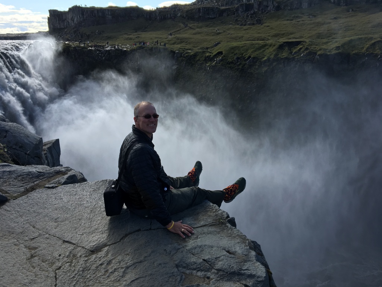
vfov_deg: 48.2
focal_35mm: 29
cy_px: 144
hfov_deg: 61.7
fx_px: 320
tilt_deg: -17.1
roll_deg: +0.1
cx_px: 191
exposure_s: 1/1026
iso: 25
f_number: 2.2
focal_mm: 4.15
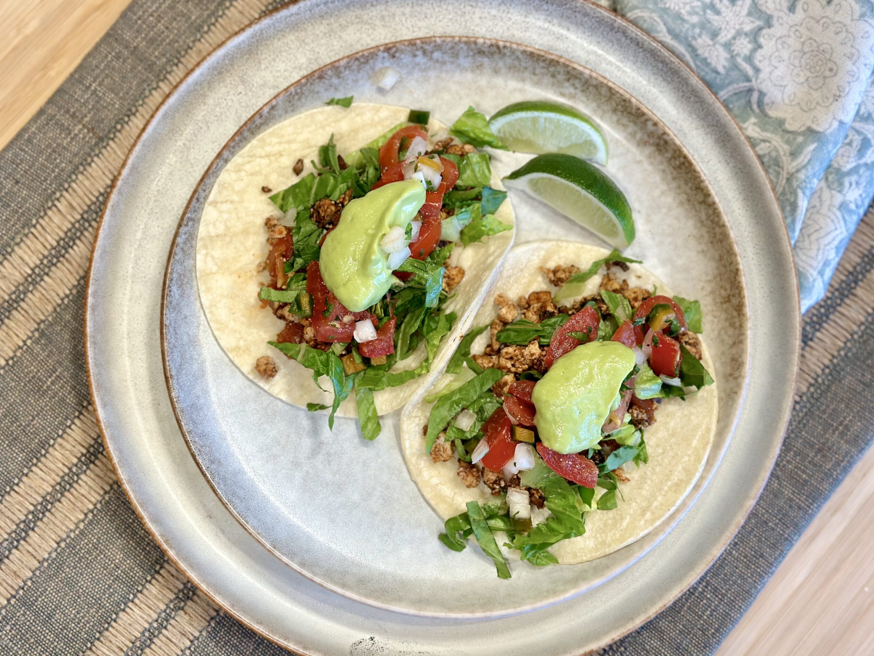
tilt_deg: -81.7
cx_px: 439
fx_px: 1237
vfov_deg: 29.7
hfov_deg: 38.9
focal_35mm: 49
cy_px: 329
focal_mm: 6.86
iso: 125
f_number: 1.78
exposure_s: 1/120
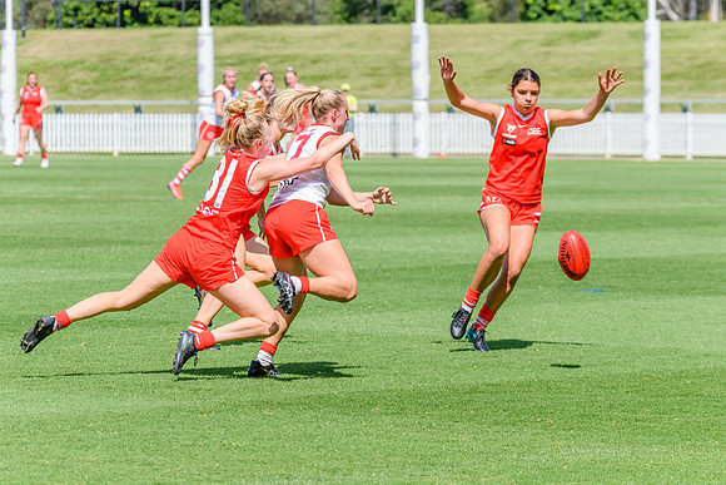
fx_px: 5089
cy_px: 216
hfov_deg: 8.2
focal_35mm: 252
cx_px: 364
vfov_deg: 5.5
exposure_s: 1/2000
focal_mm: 200
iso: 800
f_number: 9
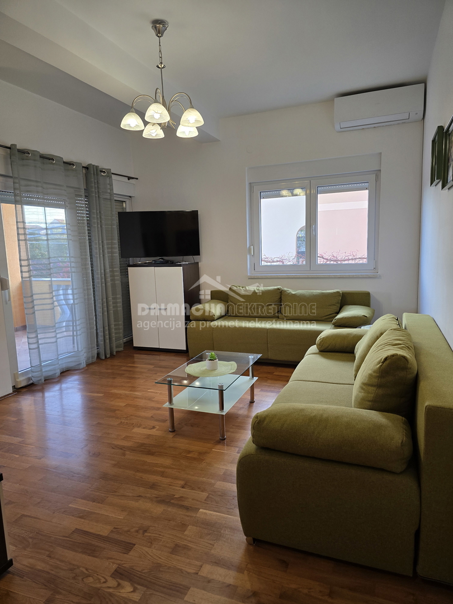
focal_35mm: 23
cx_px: 226
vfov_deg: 73.9
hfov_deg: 58.9
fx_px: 401
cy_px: 302
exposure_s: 1/100
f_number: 1.7
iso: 100
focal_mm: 6.3
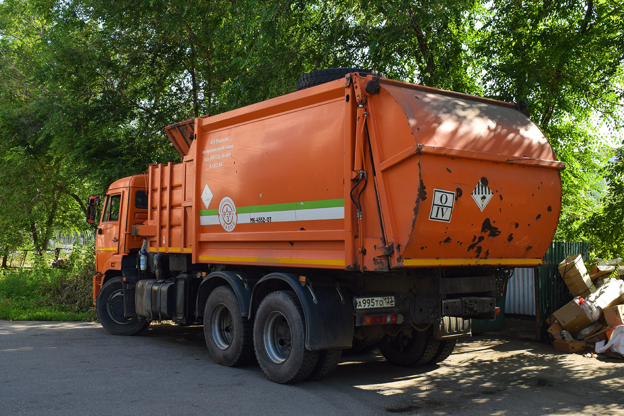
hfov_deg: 55.1
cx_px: 312
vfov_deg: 38.4
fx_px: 598
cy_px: 208
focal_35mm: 34
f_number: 6.3
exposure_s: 1/200
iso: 200
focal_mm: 23
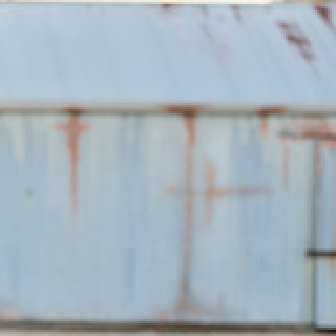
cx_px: -208
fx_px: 2756
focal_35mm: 251
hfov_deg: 6.8
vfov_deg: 7.0
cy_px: 152
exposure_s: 1/320
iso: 500
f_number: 2.8
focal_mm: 70
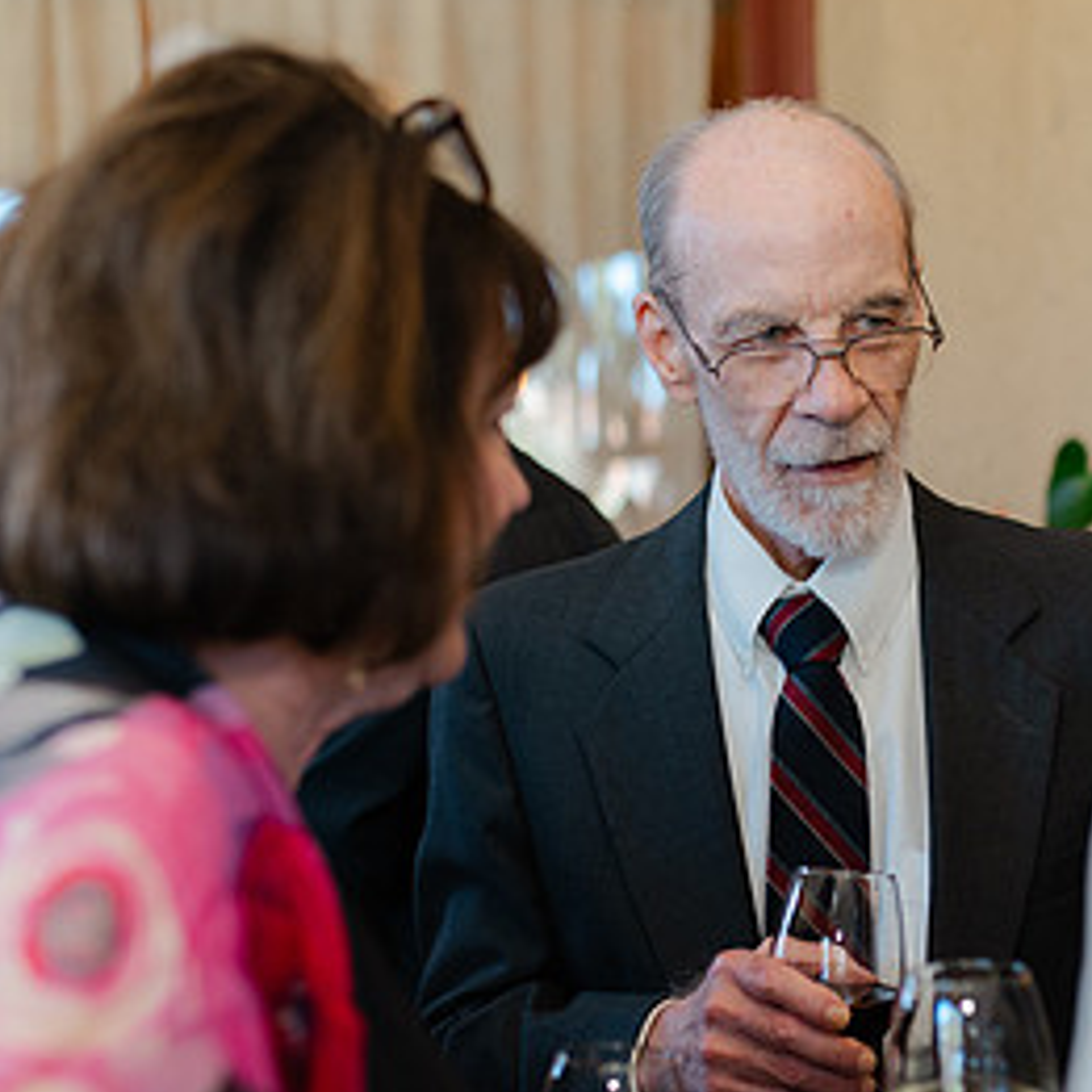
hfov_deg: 25.8
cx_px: 807
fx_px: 2356
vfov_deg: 26.0
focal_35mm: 66
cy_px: 697
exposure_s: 1/125
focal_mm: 35
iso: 250
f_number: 2
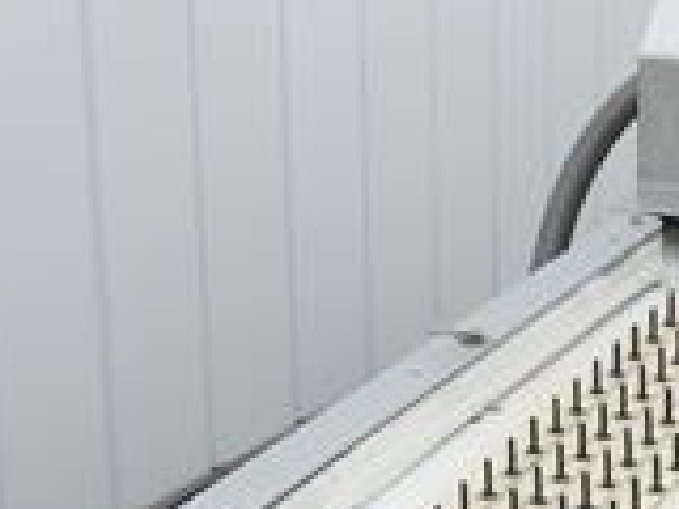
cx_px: 758
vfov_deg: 11.1
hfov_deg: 15.0
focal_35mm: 128
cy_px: 772
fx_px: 2511
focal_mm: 16
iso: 160
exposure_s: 1/250
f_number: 6.3
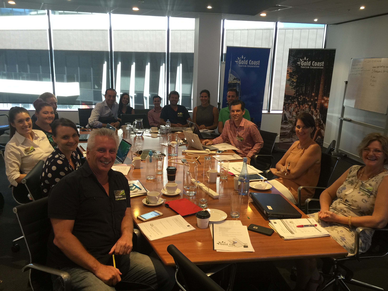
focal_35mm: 29
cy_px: 146
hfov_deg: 61.7
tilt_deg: -13.1
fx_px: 325
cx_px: 194
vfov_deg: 48.2
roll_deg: -4.7
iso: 50
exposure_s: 1/17
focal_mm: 4.15
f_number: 2.2
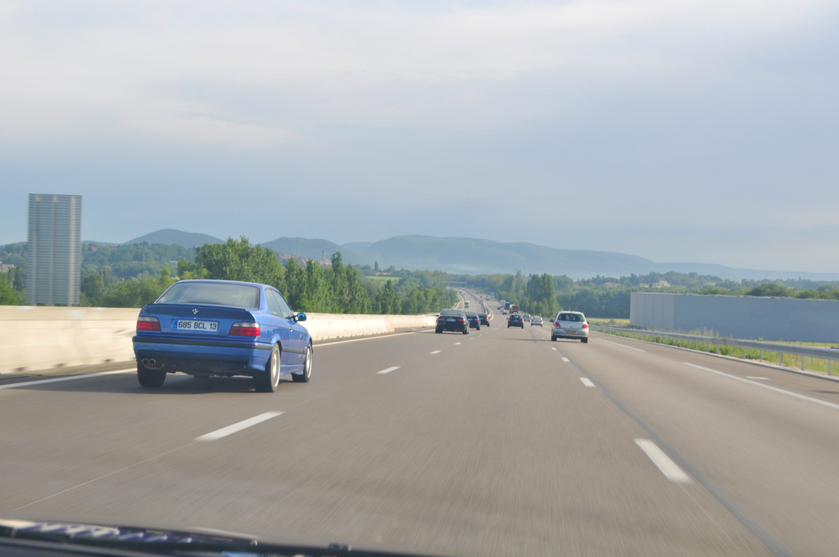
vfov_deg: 22.6
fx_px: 1397
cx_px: 420
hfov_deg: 33.4
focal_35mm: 60
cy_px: 278
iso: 100
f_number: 11
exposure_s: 1/80
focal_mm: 40
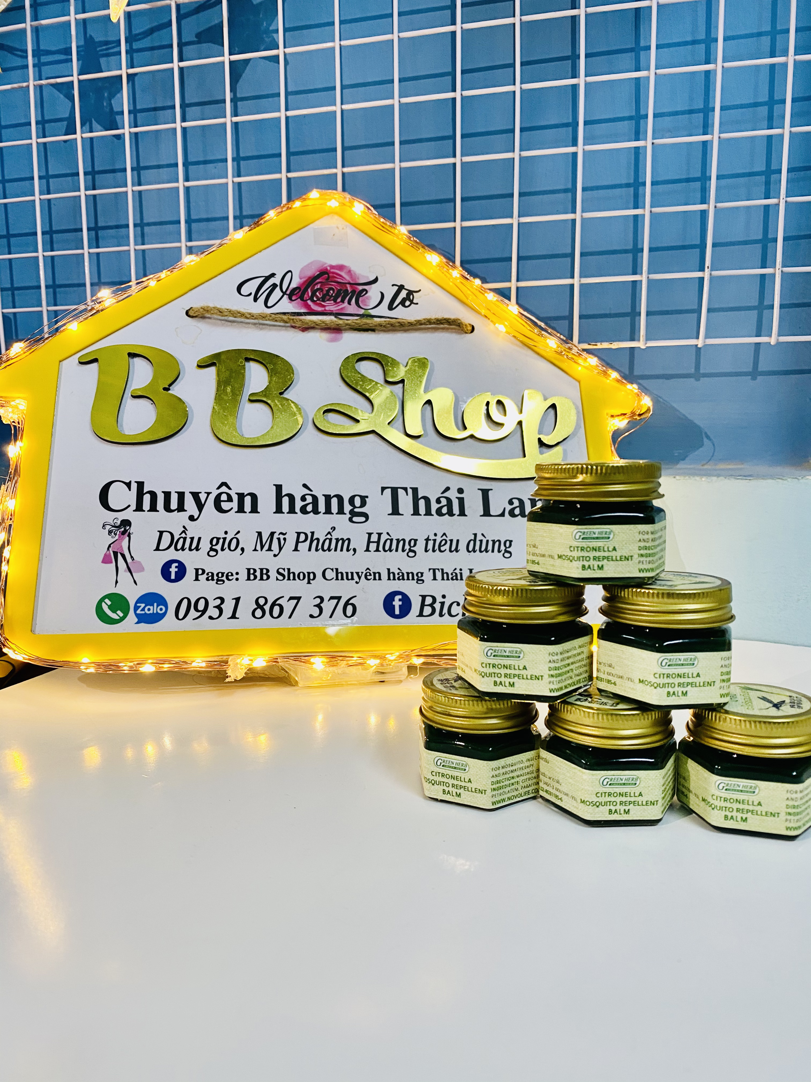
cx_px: 406
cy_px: 541
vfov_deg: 67.3
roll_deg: +0.3
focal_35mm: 26
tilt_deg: -6.0
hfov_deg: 53.1
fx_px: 812
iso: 80
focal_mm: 4.25
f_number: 1.8
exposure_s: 1/50
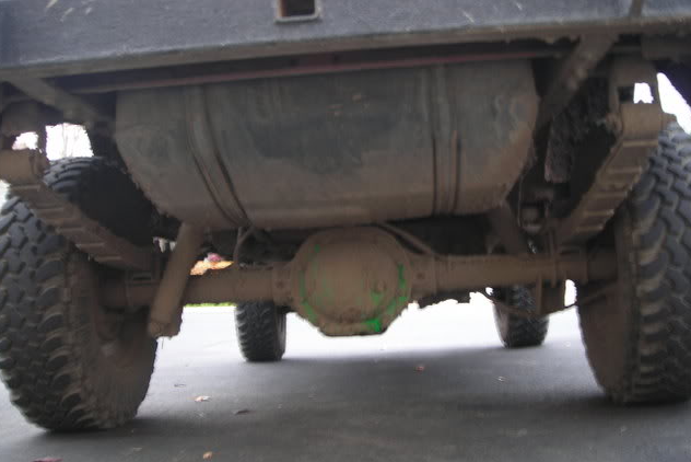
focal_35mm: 40
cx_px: 343
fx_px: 768
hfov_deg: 48.4
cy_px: 200
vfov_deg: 33.4
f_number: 3.2
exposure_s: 1/7.4
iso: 50
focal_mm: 6.3
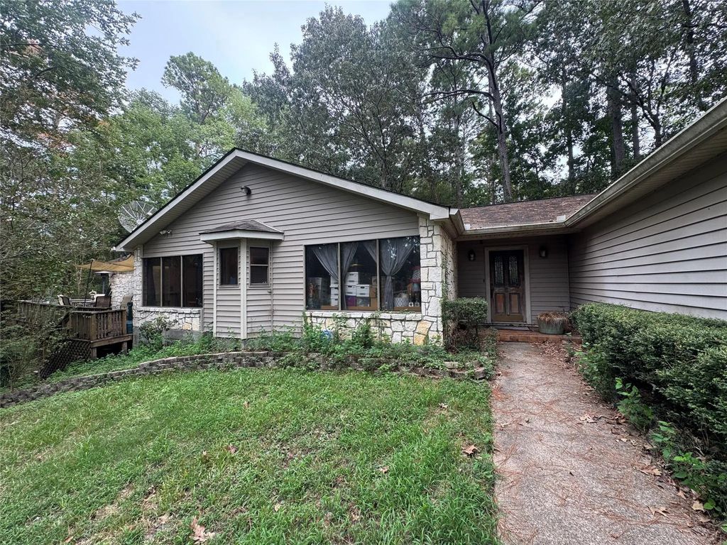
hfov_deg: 102.1
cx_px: 364
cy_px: 272
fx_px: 294
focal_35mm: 14
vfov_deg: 85.7
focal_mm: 2.22
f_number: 2.2
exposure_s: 1/99
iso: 40
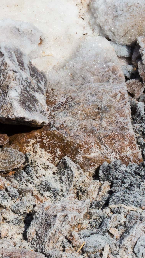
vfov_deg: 10.4
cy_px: -80
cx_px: -340
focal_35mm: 202
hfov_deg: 5.5
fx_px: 1380
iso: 200
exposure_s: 1/250
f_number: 11
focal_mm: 35
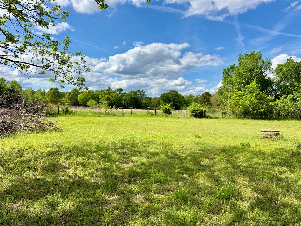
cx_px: 150
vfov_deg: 56.8
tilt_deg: -1.2
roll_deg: -1.1
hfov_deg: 71.6
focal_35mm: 24
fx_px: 209
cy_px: 113
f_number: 1.78
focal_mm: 6.76
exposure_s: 1/3759
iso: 125
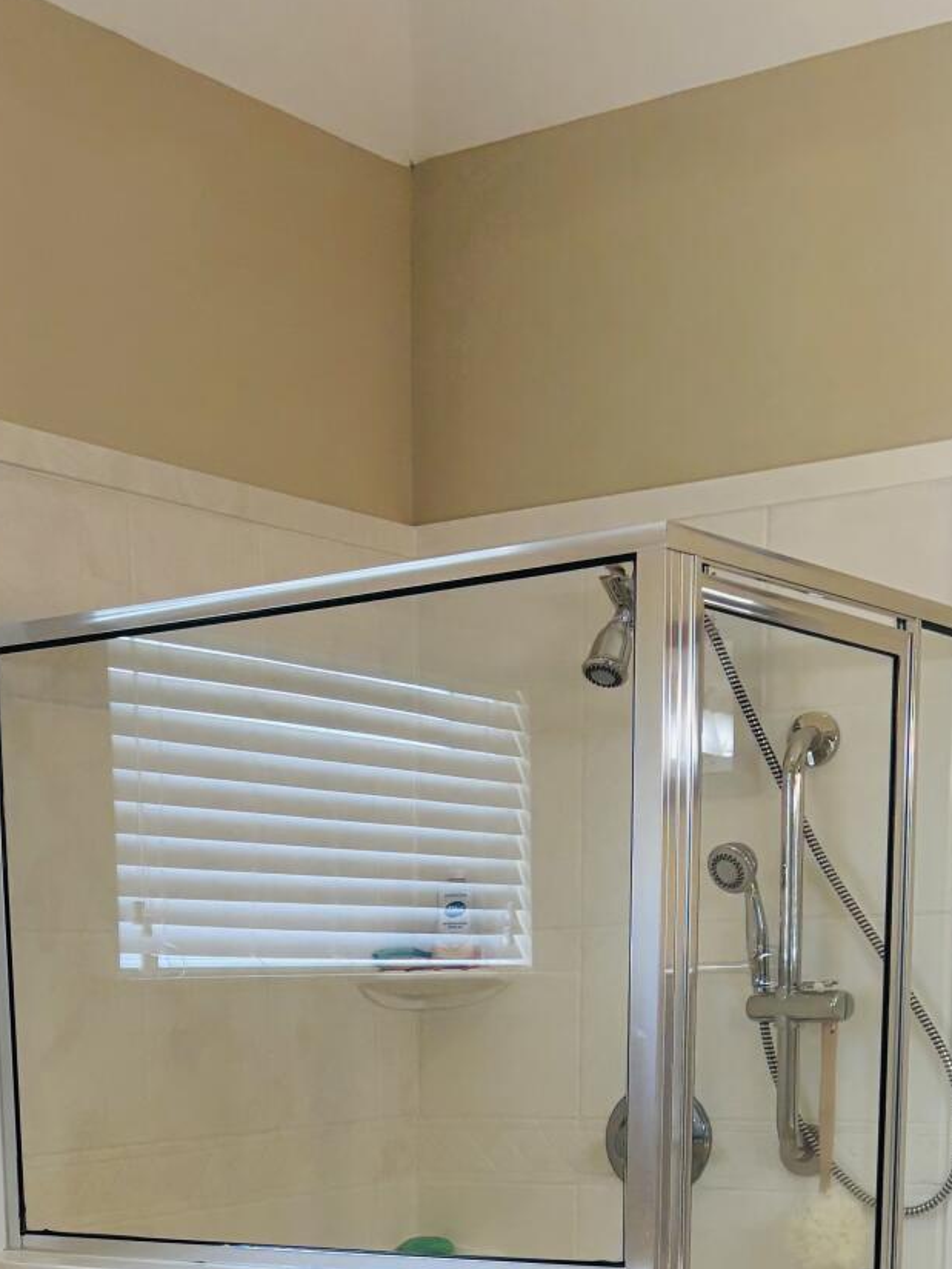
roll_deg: +0.7
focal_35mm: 63
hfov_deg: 23.1
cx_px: 246
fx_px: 2310
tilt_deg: -11.1
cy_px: 1380
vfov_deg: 28.1
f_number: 1.6
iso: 80
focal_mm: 5.96
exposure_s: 1/120
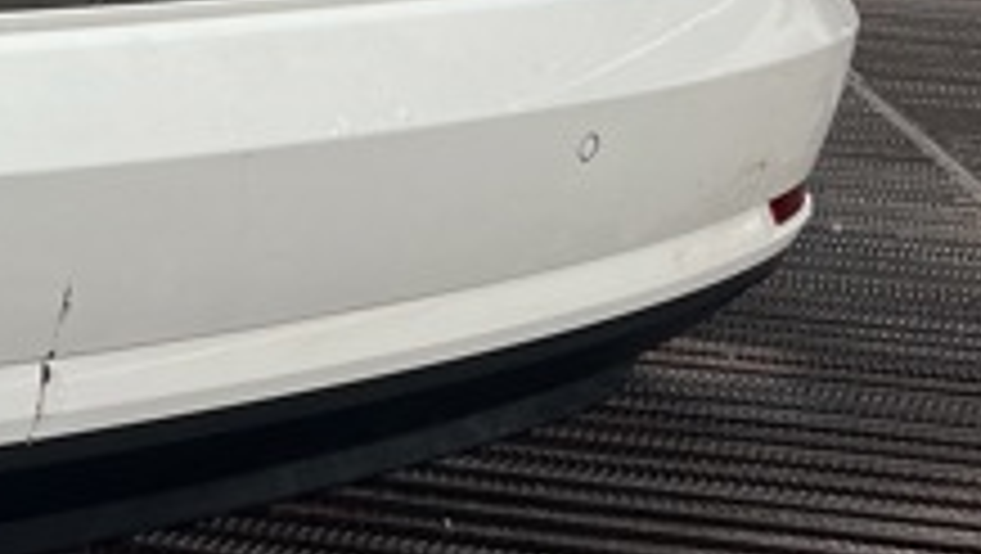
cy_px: 155
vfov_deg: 14.6
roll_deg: -1.2
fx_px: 2161
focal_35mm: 83
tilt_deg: -14.7
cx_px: -238
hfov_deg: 23.1
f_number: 1.5
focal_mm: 5.7
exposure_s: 1/112
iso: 125
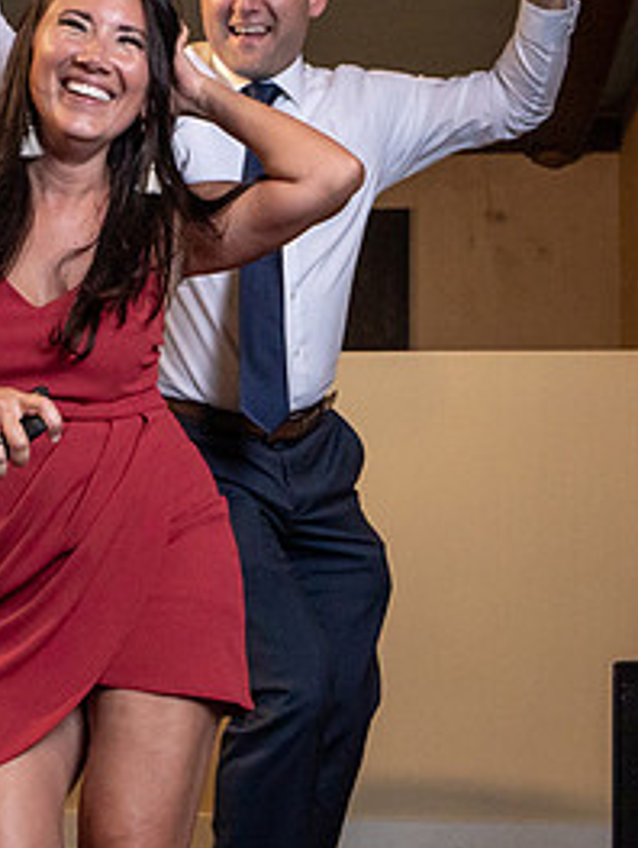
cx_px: 337
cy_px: 421
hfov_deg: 25.7
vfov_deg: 33.7
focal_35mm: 57
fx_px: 1397
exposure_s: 1/200
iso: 2000
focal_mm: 21
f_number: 5.6
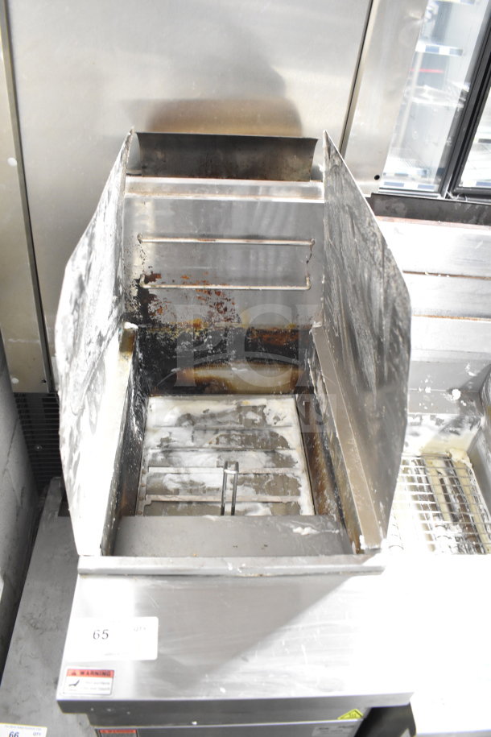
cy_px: 368
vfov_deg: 67.4
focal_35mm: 27
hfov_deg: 47.9
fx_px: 552
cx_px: 246
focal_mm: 18
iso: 2500
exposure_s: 1/30
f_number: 3.5
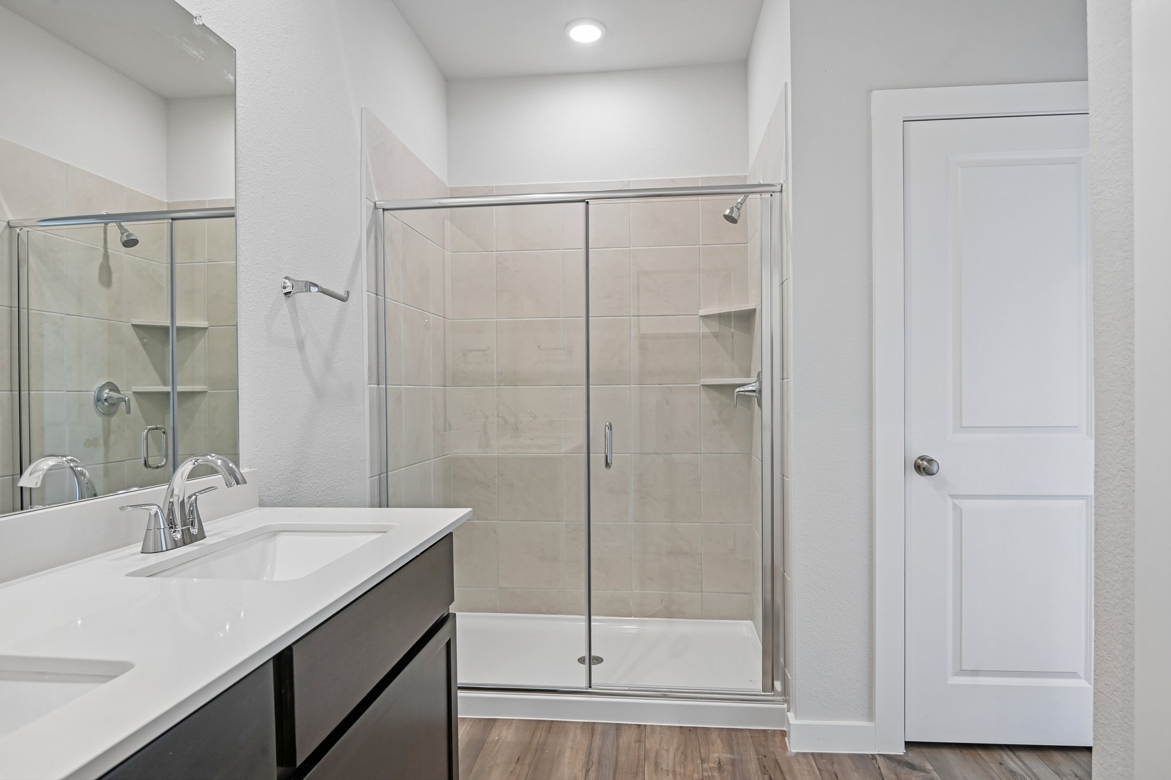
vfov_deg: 61.9
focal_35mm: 20
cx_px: 586
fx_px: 650
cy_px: 390
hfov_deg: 84.0
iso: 400
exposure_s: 1/15
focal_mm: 20
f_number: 8
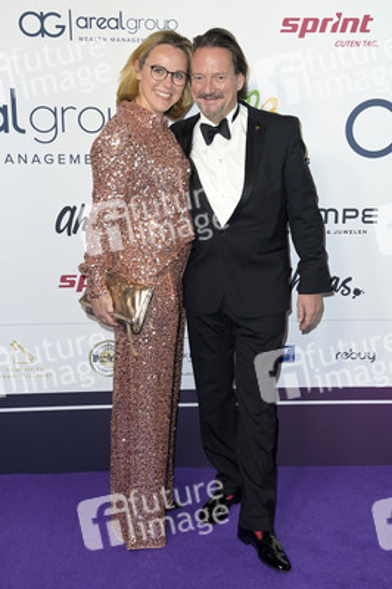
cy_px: 294
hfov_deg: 29.8
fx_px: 736
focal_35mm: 45
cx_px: 196
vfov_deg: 43.6
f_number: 5
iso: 640
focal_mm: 45
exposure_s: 1/125
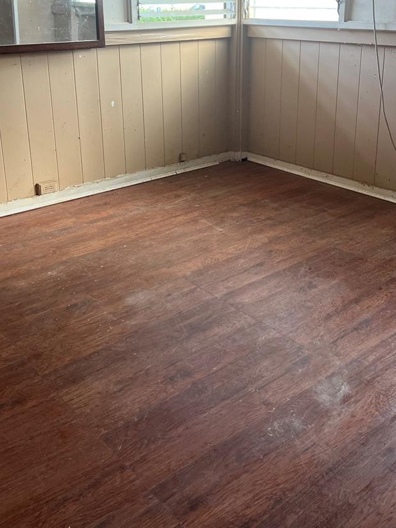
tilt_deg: -15.6
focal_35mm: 38
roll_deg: -0.2
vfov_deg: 48.1
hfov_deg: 37.7
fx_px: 579
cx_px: 206
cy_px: 176
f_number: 1.5
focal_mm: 5.7
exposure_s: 1/105
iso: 125
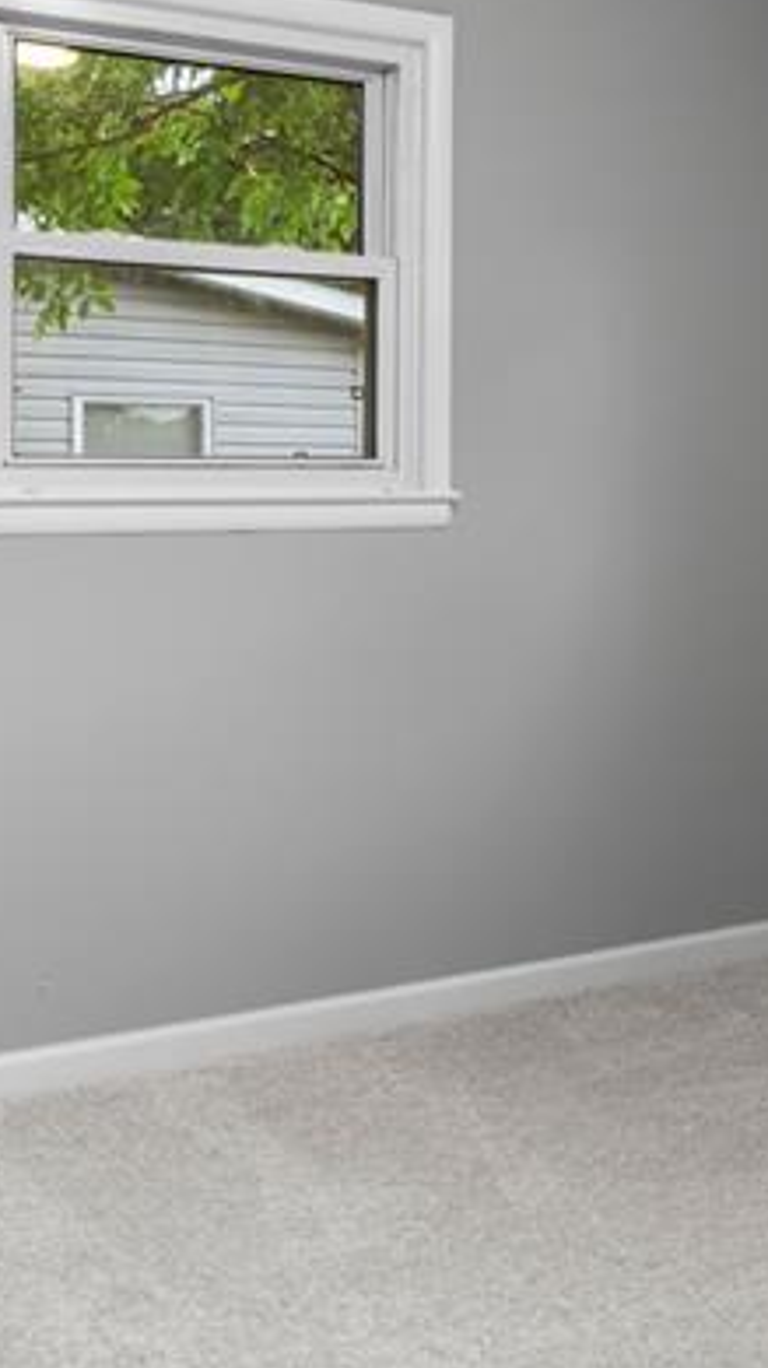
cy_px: 526
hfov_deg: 26.8
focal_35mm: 44
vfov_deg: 46.1
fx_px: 1595
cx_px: 537
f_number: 8
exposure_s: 1/2.5
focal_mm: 16
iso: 400
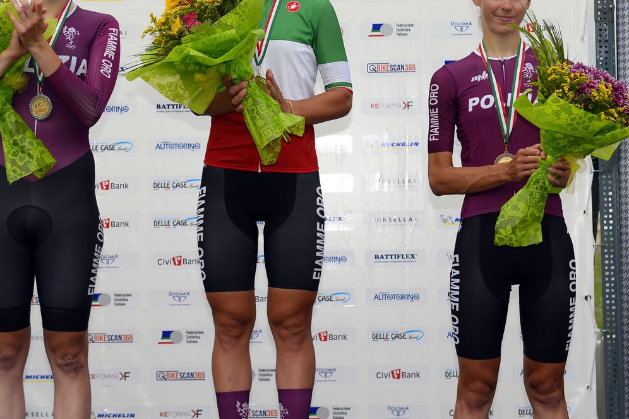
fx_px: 1572
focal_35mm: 90
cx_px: 244
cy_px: 159
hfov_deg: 22.6
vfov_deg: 15.2
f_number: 5.6
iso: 220
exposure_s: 1/500
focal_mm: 70
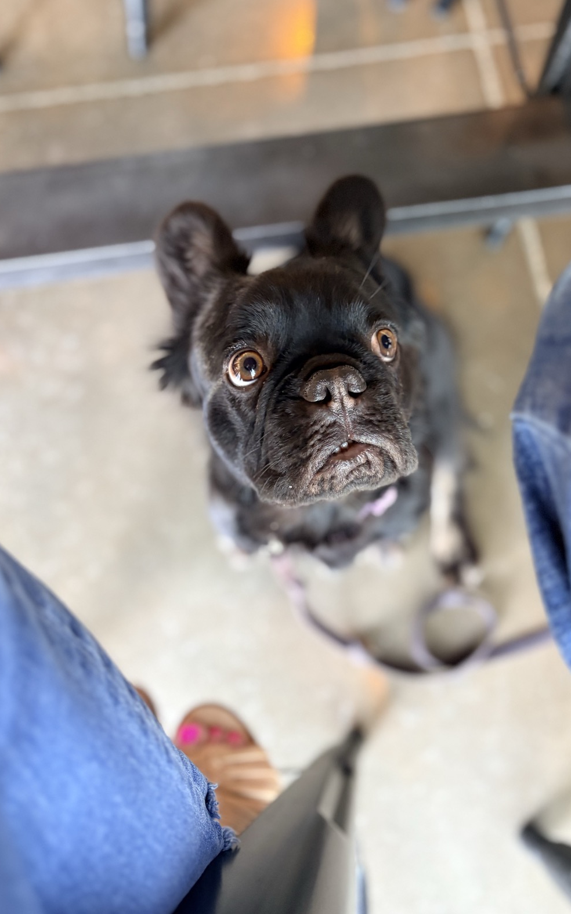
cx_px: 305
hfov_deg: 44.5
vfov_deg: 66.5
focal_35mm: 28
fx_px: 697
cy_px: 450
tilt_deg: -72.6
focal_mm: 5.96
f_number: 1.6
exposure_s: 1/60
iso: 400
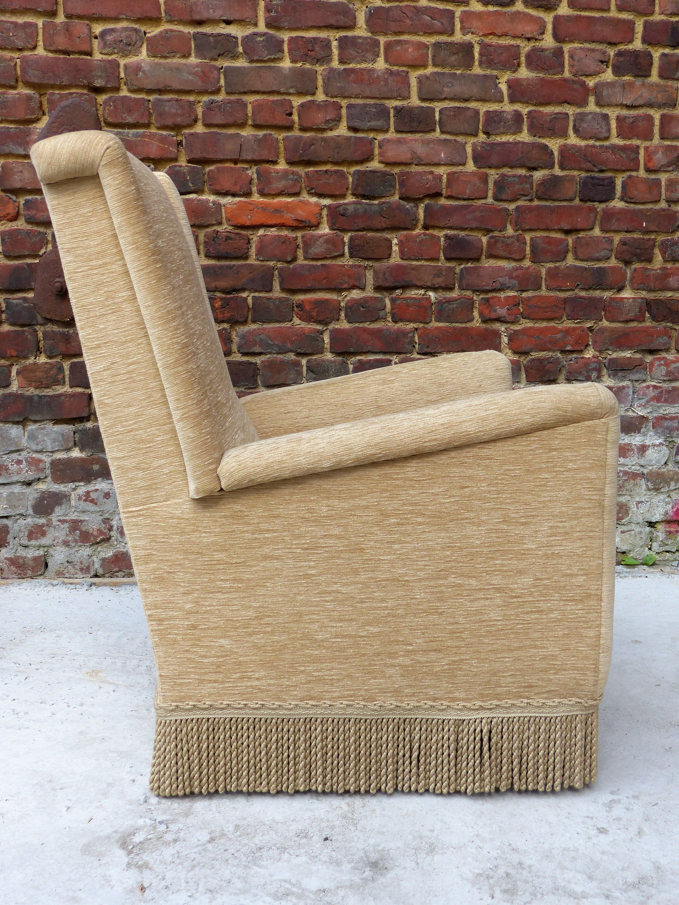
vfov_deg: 47.9
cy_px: 452
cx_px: 340
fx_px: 1020
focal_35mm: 39
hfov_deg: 36.8
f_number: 4
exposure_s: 1/160
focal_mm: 6.8
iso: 100
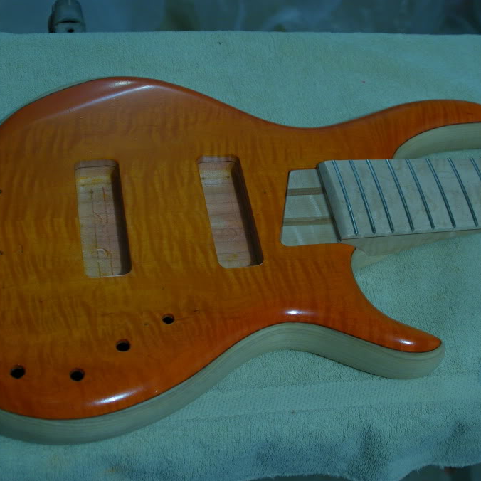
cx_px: 239
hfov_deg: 31.6
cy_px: 241
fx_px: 849
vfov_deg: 31.6
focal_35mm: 54
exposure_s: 1/15
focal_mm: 28
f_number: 3.8
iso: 800
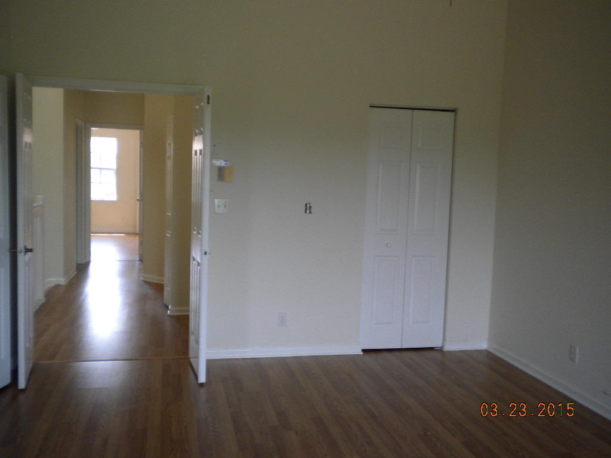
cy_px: 229
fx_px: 618
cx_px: 306
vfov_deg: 40.7
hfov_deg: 52.6
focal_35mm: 35
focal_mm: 6.3
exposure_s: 1/58
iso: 157
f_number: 3.1
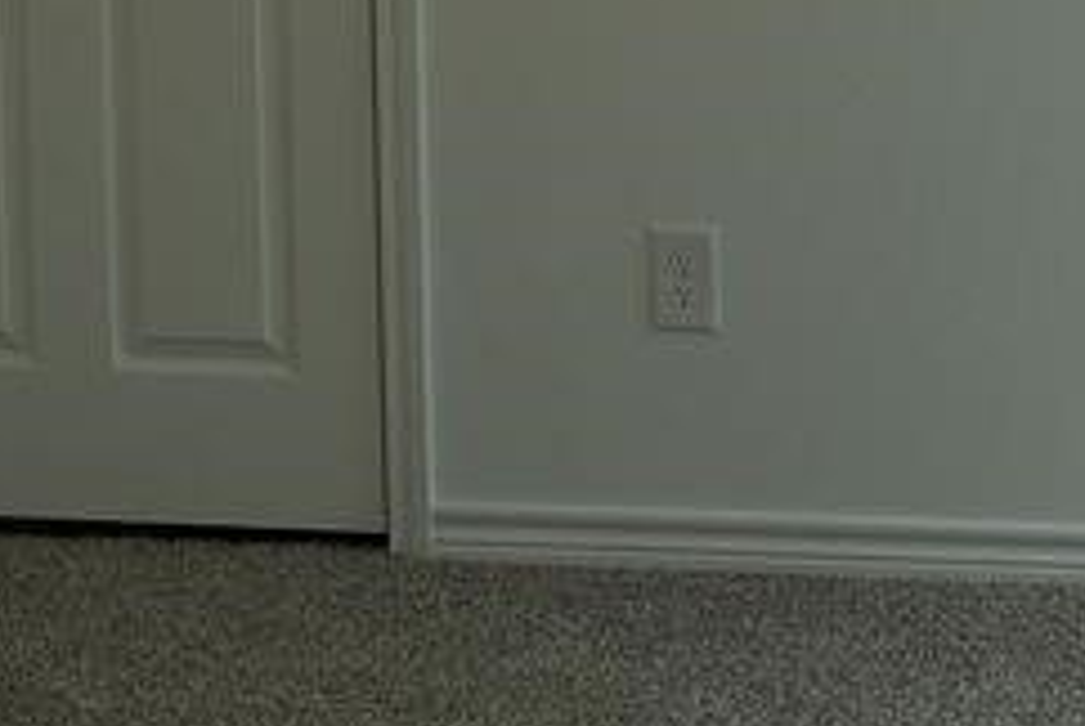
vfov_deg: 10.2
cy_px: -298
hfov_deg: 15.2
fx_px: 3953
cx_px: 1197
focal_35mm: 131
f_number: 4
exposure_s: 1/160
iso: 100
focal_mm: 31
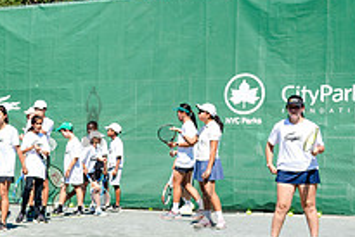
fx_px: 1085
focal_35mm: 110
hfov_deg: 17.2
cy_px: 200
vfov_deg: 12.4
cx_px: -132
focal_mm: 38
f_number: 3.5
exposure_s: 1/1250
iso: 200
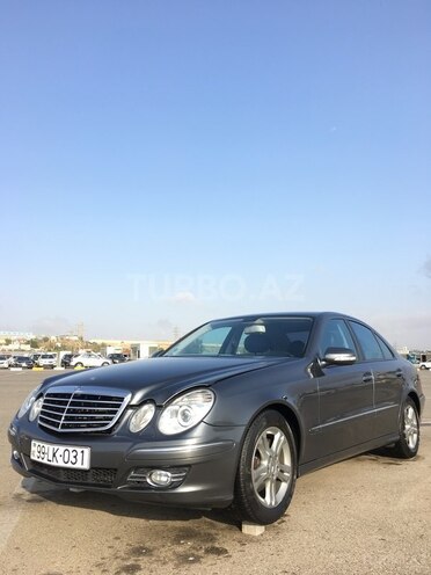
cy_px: 288
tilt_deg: +7.4
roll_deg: +1.9
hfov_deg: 48.2
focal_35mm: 29
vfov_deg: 61.7
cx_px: 216
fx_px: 481
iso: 25
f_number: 2.2
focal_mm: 4.15
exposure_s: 1/605
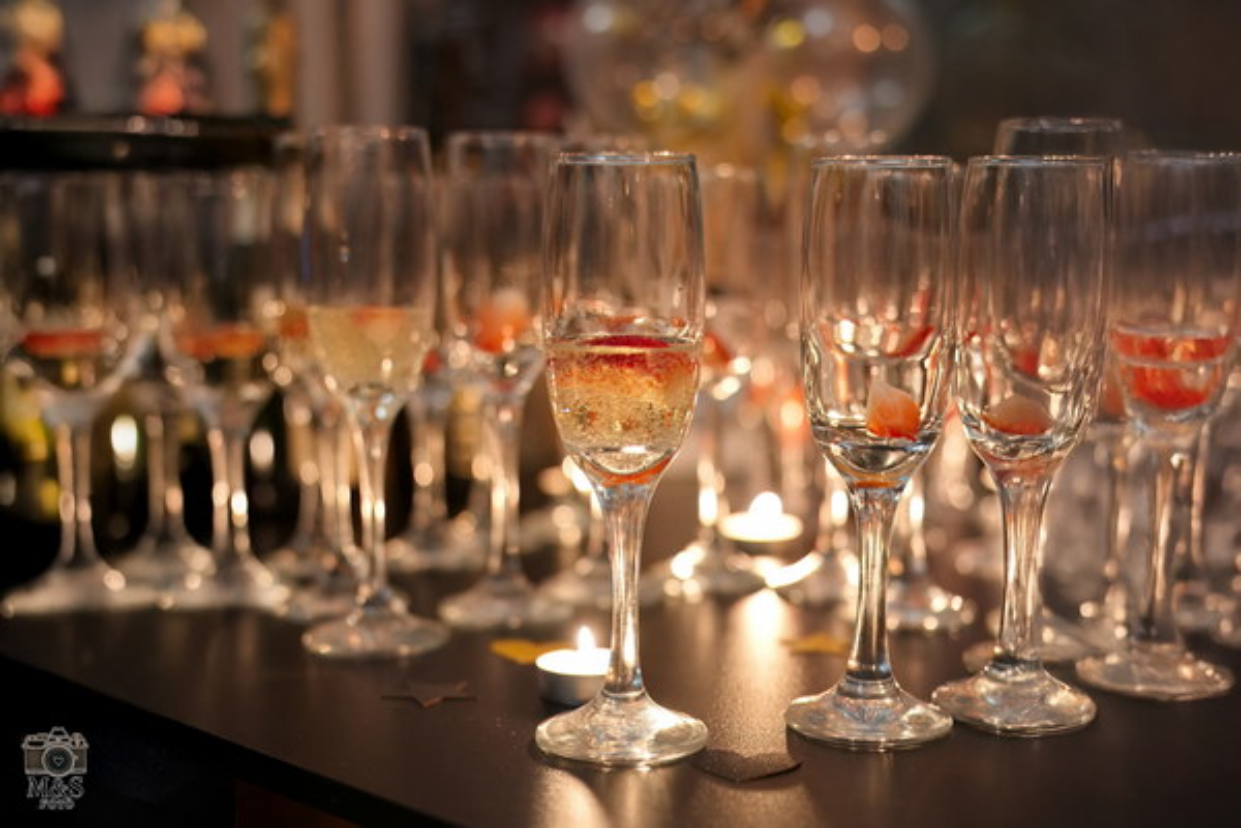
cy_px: 414
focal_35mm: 47
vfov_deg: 28.6
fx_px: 1620
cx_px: 620
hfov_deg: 41.9
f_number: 2.2
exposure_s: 1/50
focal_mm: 47
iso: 1000
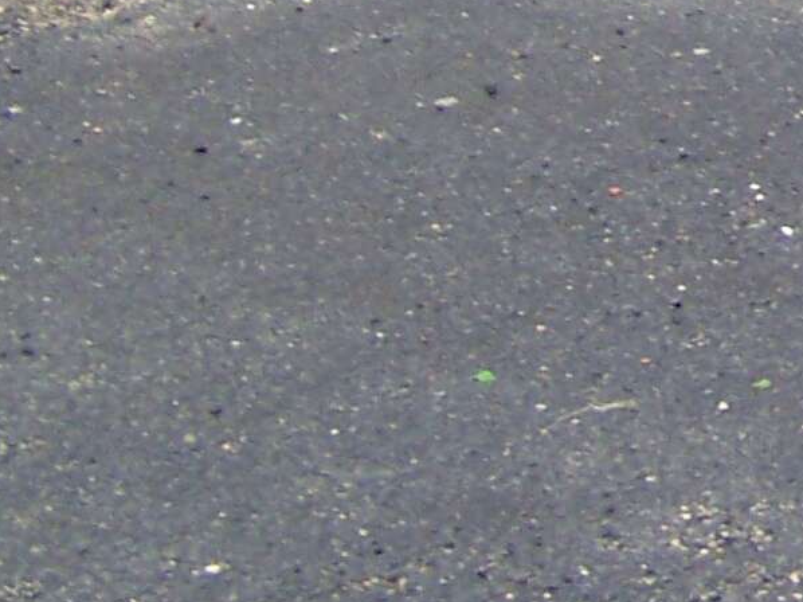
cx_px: 1736
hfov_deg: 9.8
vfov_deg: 7.4
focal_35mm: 185
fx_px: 4290
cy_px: -919
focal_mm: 5.85
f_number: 2.8
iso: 64
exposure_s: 1/30
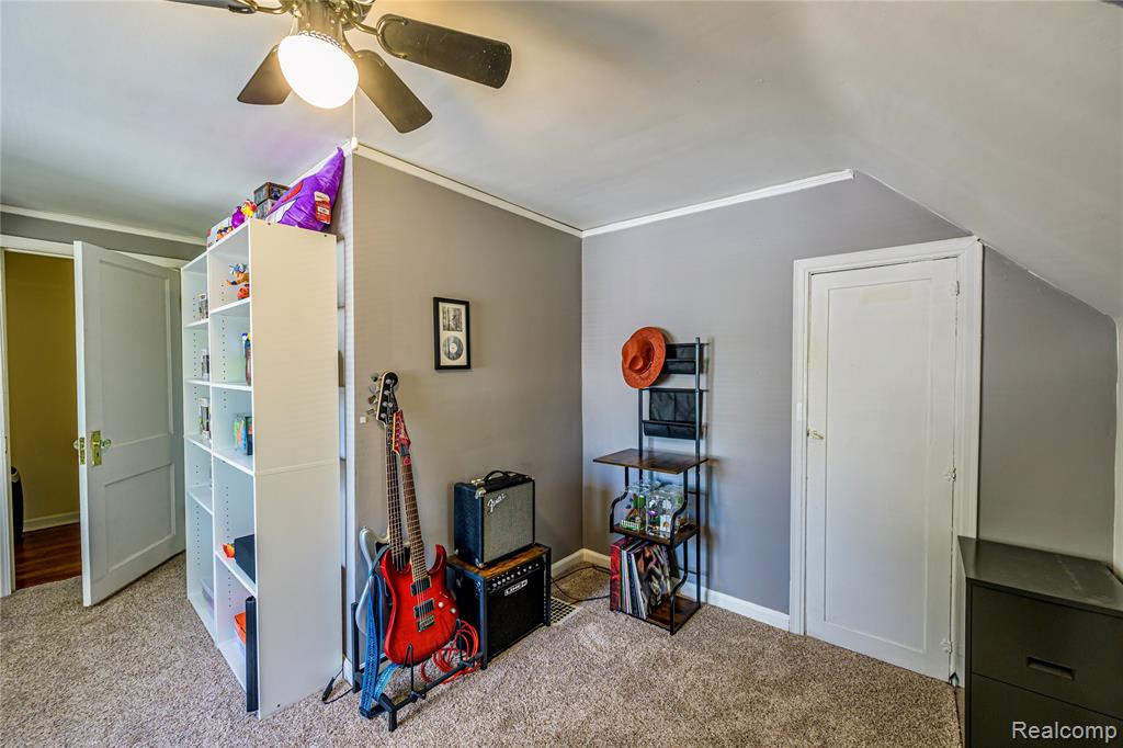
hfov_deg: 104.3
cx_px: 562
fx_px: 437
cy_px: 374
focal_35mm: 14
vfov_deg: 81.2
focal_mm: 14
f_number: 8
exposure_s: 1/5
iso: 200
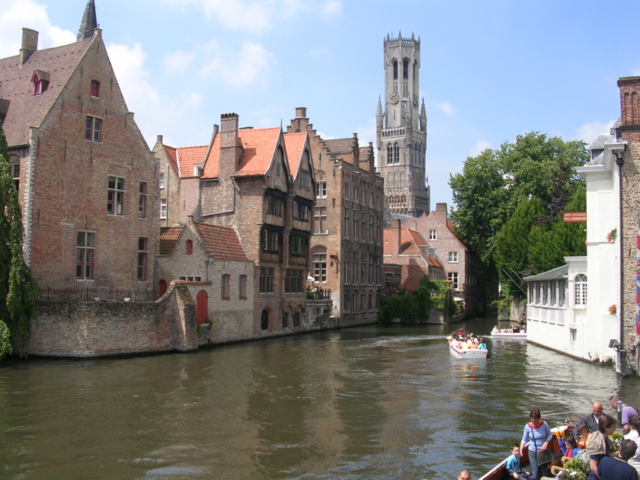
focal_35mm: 38
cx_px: 320
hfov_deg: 49.0
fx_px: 703
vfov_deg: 37.7
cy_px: 240
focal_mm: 5.8
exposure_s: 1/218
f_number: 5.6
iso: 50
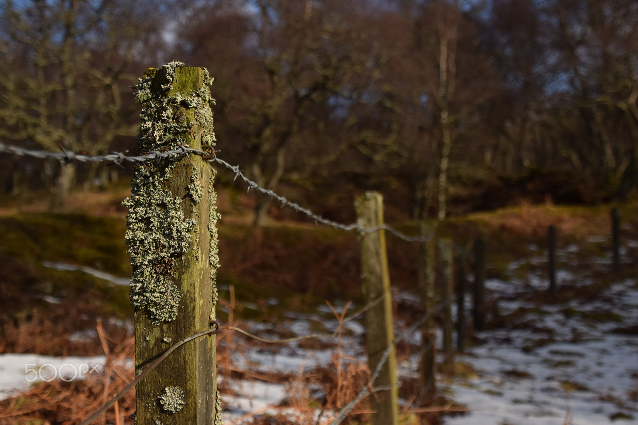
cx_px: 319
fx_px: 850
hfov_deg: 41.1
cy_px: 212
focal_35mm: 48
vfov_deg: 28.1
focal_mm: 32
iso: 320
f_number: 4
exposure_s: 1/4000
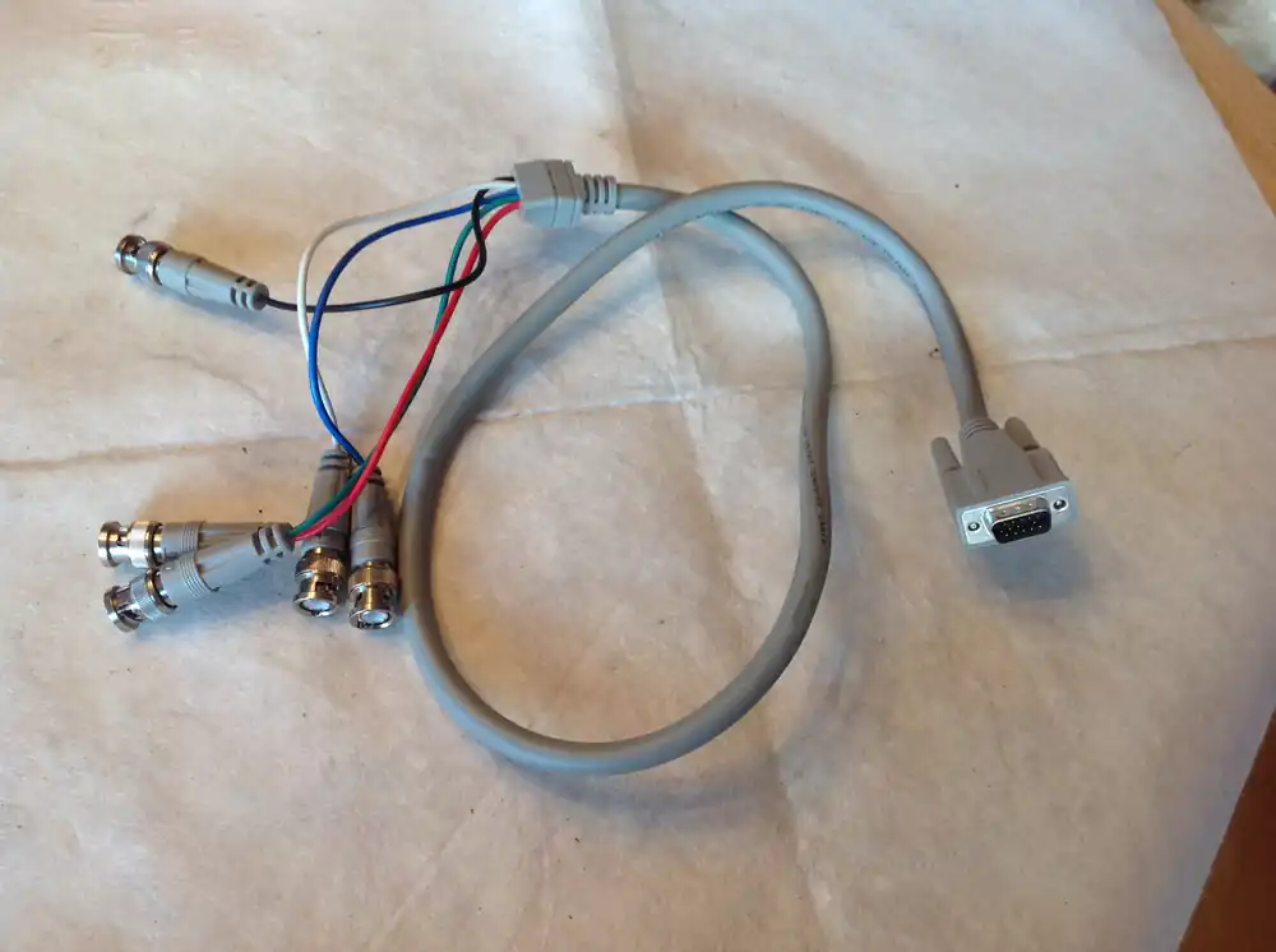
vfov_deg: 40.6
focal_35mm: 35
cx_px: 638
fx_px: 1288
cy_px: 476
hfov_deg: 52.7
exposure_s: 1/30
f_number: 2.4
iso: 50
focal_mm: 4.28
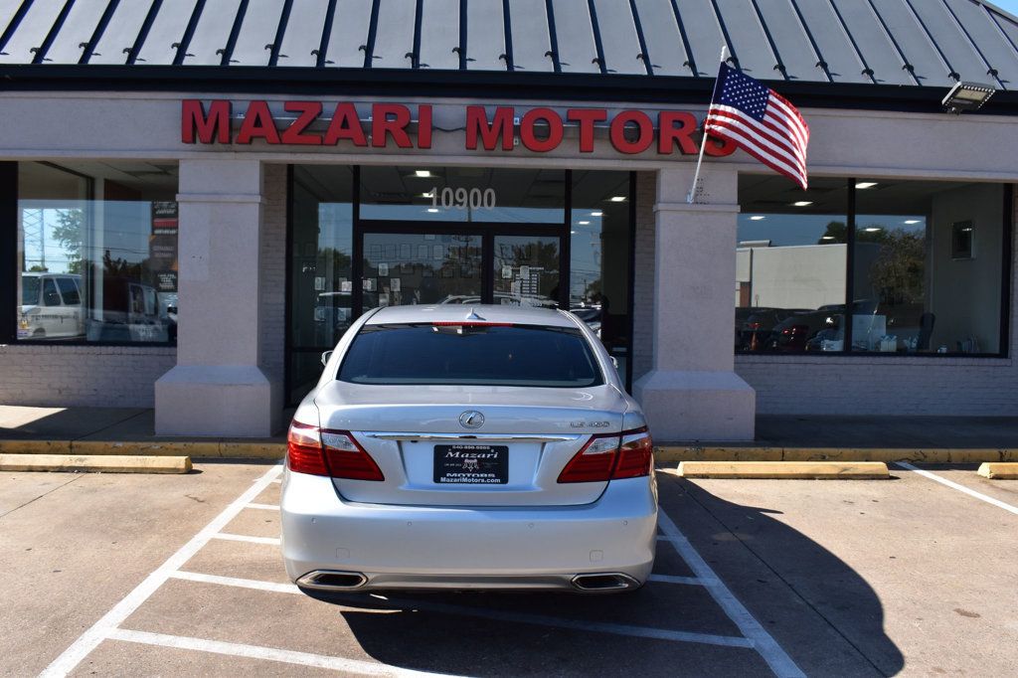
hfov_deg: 55.1
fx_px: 975
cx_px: 509
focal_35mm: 34
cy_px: 339
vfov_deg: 38.3
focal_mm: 23
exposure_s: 1/500
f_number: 11
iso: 400
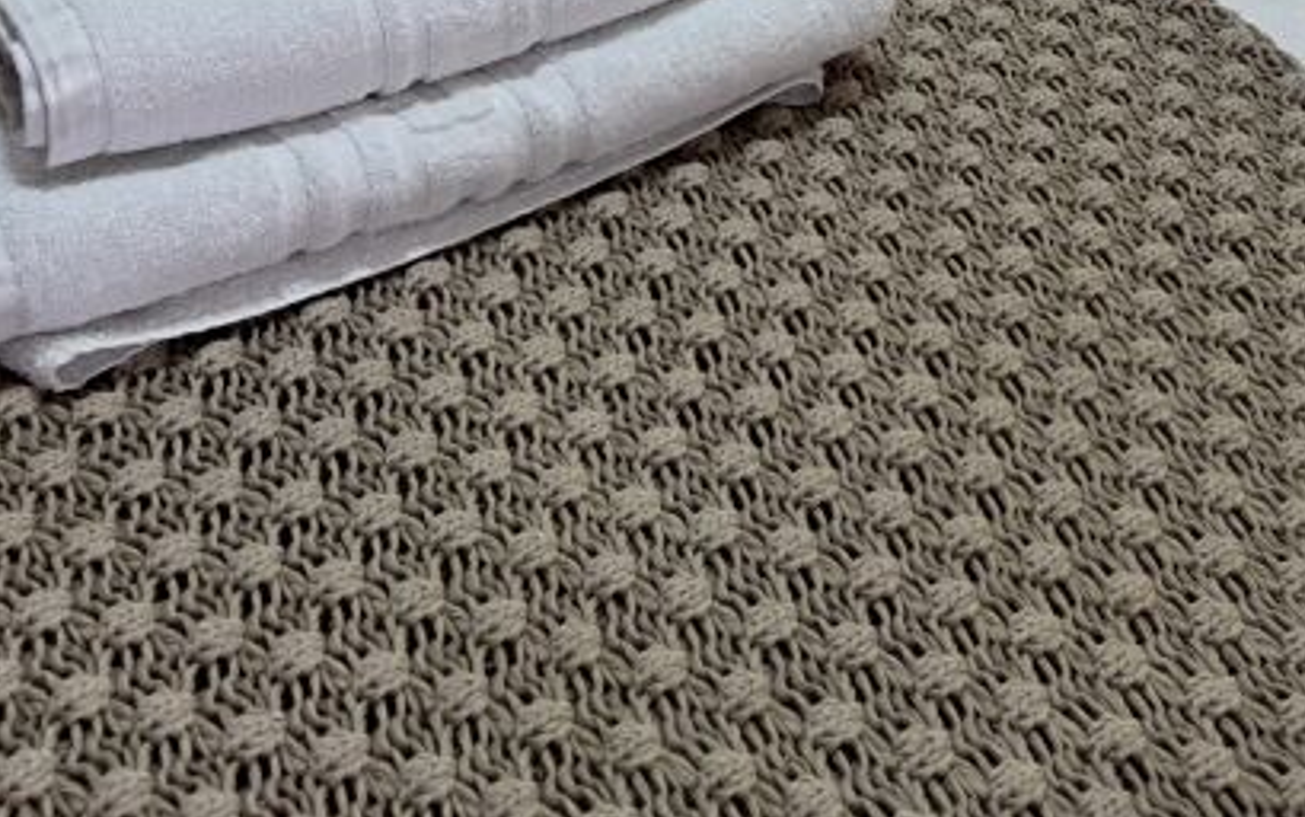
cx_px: 1107
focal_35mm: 69
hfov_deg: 28.9
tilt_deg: -13.0
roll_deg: -3.2
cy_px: -811
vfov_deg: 15.3
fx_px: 2455
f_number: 1.6
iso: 80
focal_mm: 5.1
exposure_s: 1/50
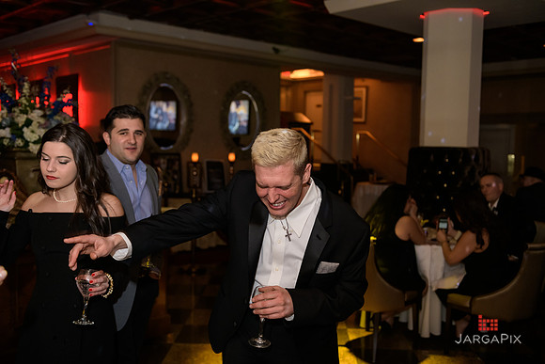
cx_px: 272
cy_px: 182
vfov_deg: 35.1
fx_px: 575
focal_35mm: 38
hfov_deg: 50.7
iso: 1600
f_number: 3.2
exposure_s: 1/125
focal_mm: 38
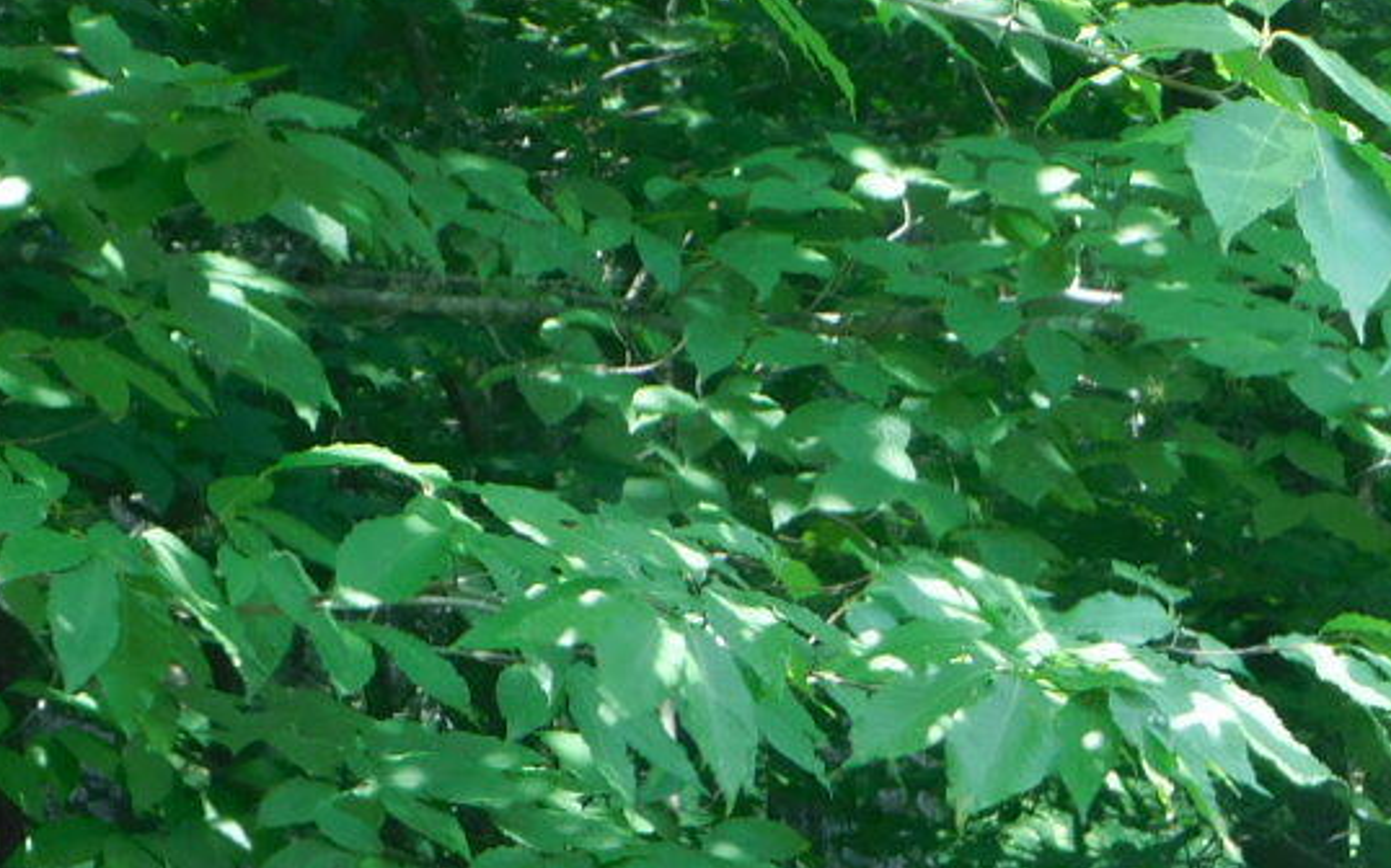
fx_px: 7883
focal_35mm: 208
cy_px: 1387
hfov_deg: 10.0
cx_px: 1515
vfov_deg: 6.2
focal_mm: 11.7
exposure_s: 1/40
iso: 125
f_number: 4.2
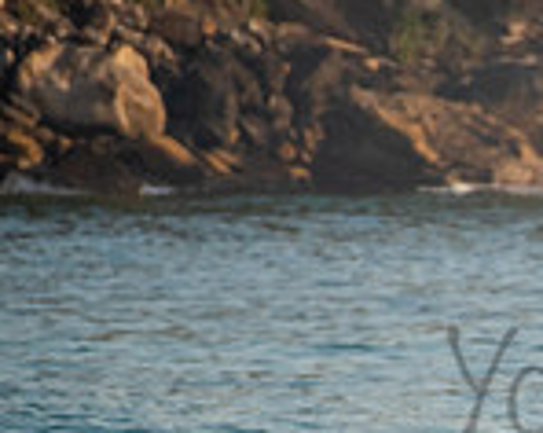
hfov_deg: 0.8
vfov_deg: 0.7
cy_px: 540
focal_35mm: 2346
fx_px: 37652
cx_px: 978
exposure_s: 1/500
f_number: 5.6
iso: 400
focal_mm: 500
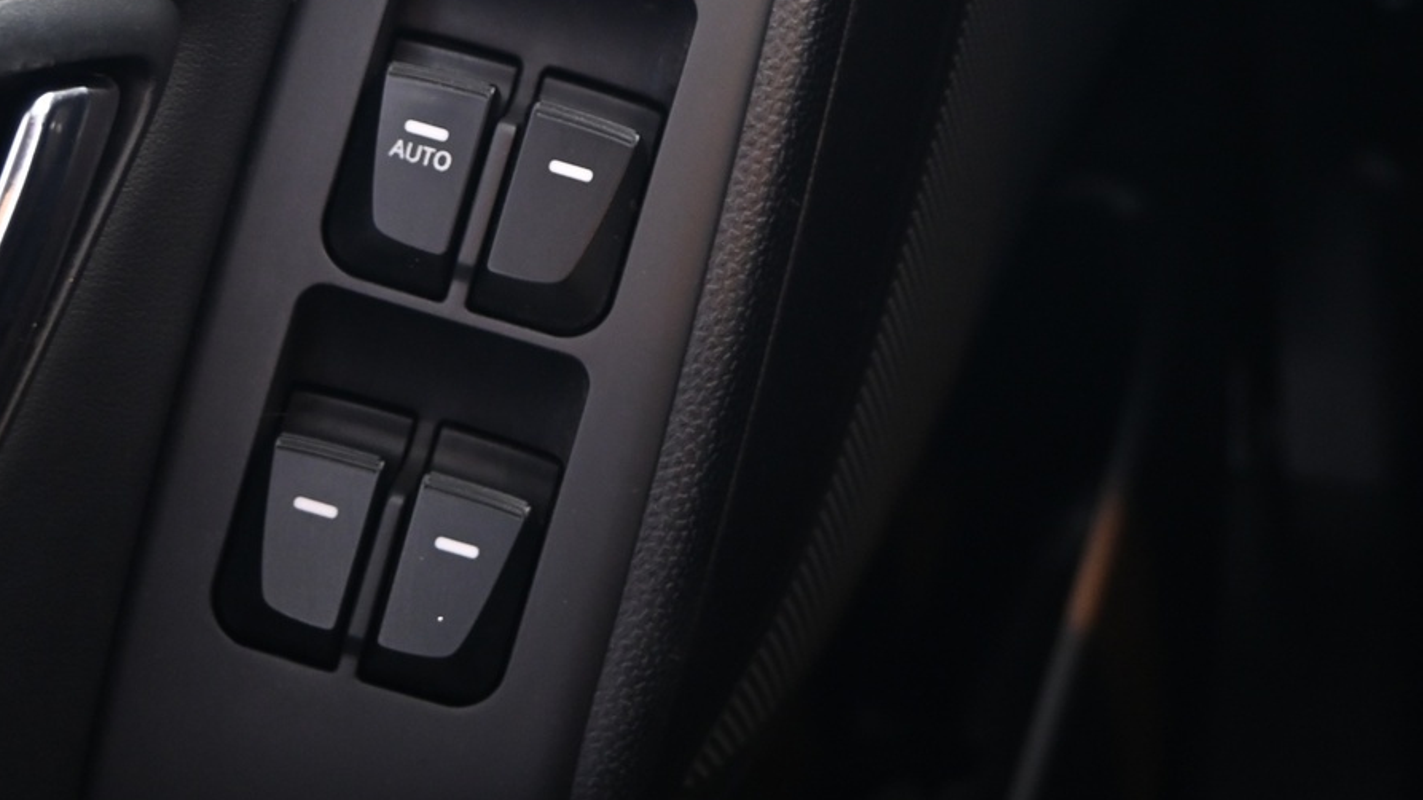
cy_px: -5
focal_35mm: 58
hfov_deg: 35.8
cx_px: 725
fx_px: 2204
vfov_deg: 19.9
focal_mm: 20.5
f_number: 3.8
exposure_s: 1/3
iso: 1000
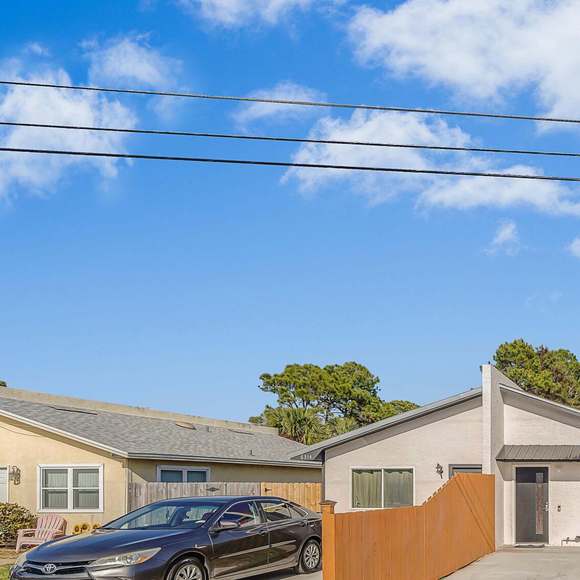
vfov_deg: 54.0
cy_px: 485
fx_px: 512
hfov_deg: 45.5
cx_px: 628
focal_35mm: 27
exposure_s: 1/1600
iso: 100
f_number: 5.6
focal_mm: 12
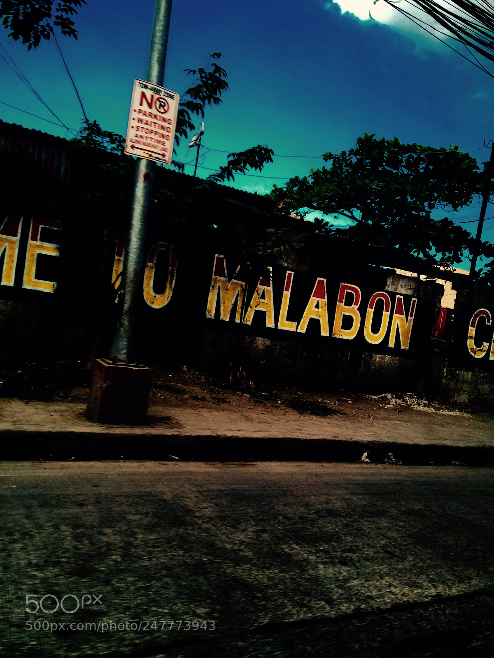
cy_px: 329
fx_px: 552
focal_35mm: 29
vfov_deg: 61.7
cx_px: 247
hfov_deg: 48.2
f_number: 2.2
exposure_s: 1/60
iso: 32
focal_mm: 4.15
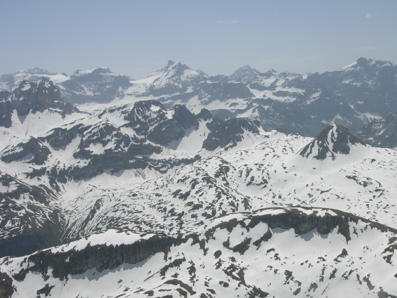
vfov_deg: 30.2
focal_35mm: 48
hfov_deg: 39.6
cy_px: 164
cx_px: 218
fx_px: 550
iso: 50
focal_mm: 10.7
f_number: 7.3
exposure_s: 1/345
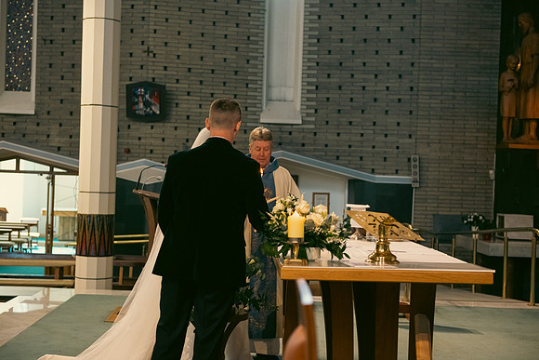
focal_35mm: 58
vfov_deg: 23.4
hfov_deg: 34.5
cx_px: 270
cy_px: 180
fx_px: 869
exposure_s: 1/160
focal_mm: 58
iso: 1000
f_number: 3.5
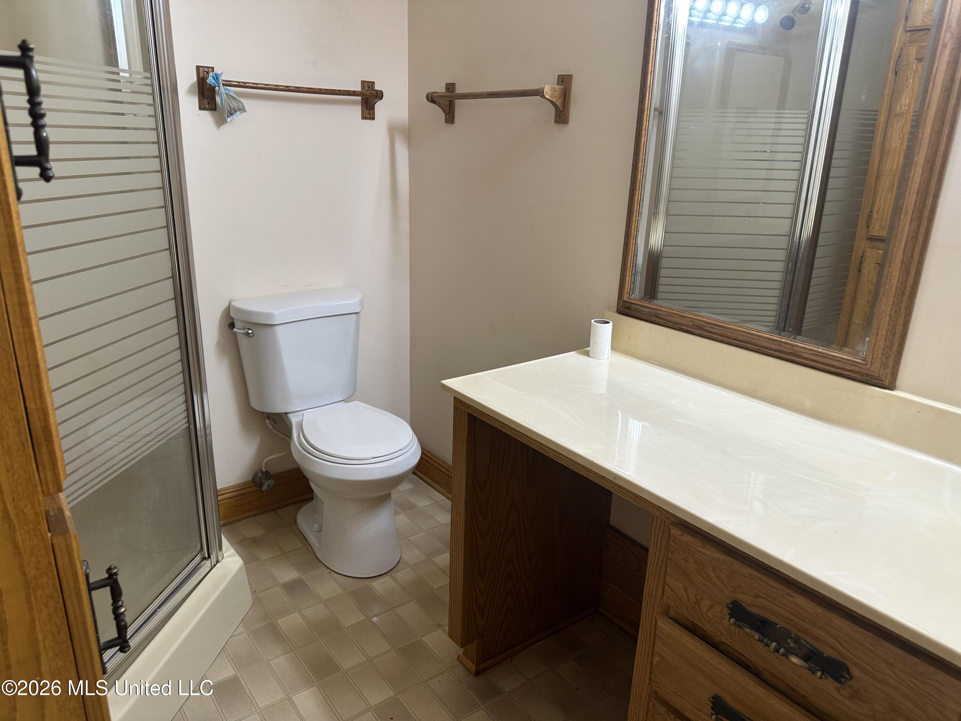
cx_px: 480
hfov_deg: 71.6
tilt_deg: -18.2
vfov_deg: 56.8
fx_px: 666
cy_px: 360
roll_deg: -2.2
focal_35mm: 24
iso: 125
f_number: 1.78
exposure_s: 1/60
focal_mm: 6.86
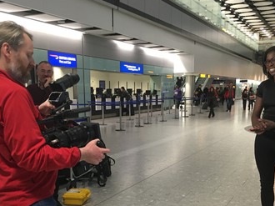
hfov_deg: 42.1
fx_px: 357
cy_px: 154
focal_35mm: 45
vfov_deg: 31.6
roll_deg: +0.3
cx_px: 140
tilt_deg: -9.5
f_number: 2.2
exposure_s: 1/33
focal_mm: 4.15
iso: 160
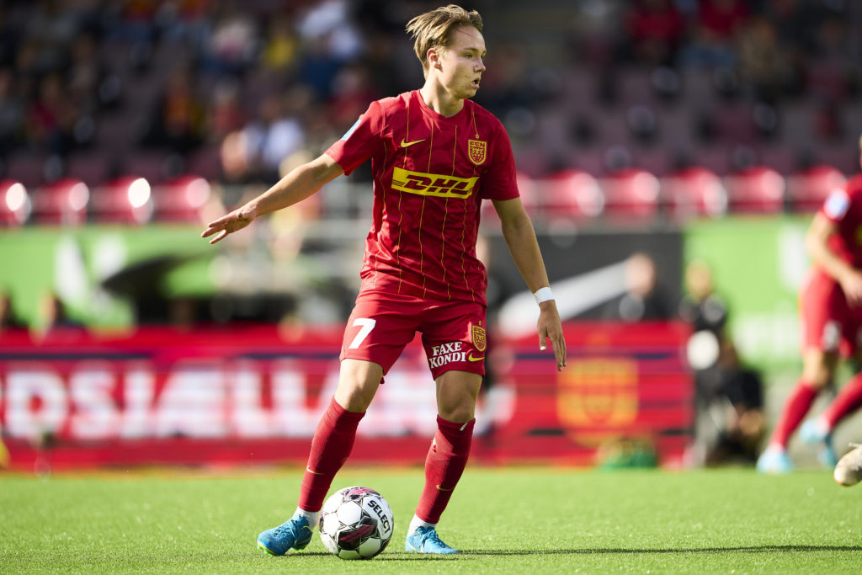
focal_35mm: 400
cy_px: 288
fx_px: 9578
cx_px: 431
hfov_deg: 5.2
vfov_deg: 3.4
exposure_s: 1/5000
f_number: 2.8
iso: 400
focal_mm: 400
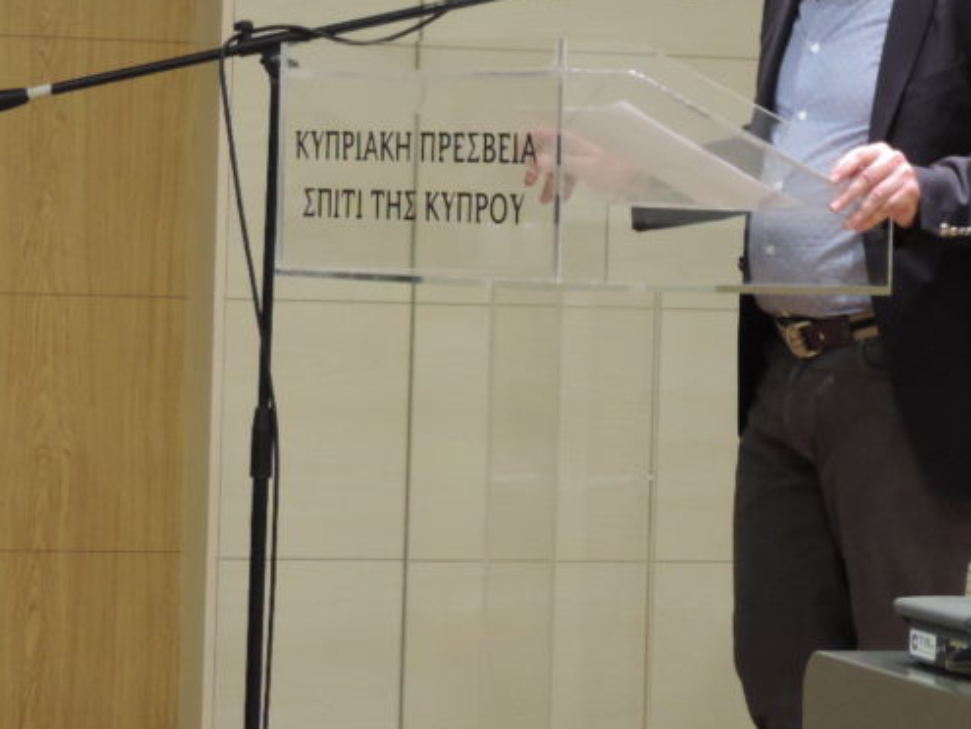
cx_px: 745
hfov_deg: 10.6
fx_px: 5221
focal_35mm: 186
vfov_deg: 8.0
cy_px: 245
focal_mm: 16
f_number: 4.1
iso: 400
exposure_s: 1/25
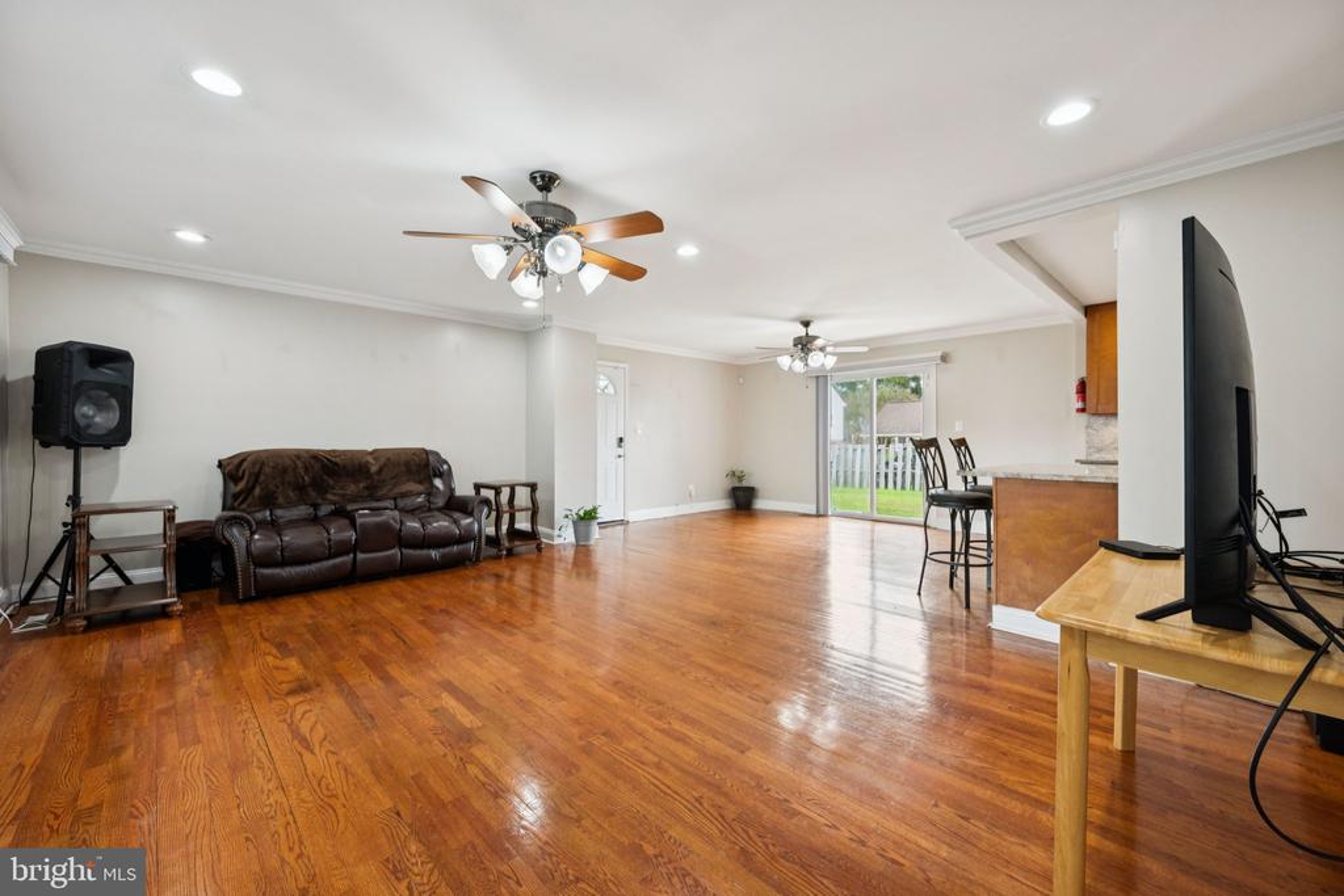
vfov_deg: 81.2
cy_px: 448
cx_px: 672
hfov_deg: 104.2
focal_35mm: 14
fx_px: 523
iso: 400
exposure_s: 1/30
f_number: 7.1
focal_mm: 14
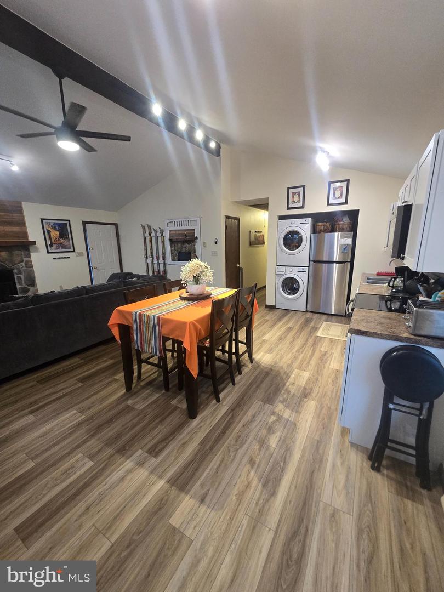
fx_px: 222
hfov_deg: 89.9
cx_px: 222
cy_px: 296
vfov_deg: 106.2
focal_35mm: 13
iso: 500
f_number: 2.2
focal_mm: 2.2
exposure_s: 1/60
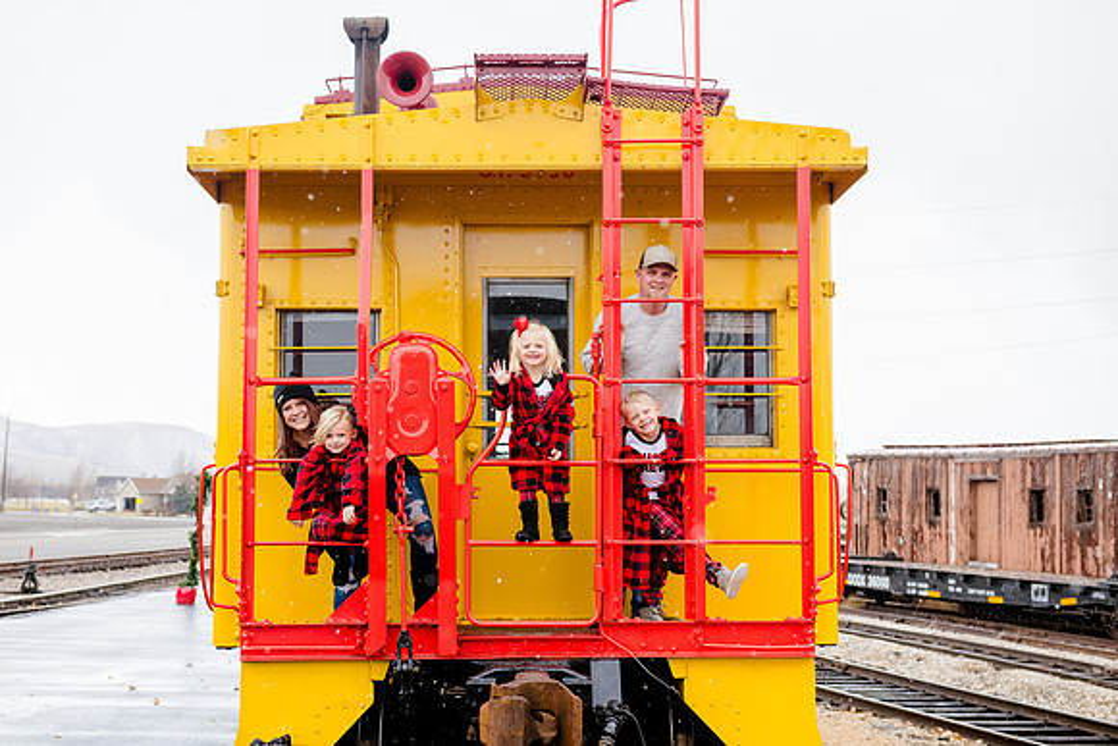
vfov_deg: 23.5
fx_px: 1796
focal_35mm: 58
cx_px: 534
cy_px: 361
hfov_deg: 34.6
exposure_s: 1/640
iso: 800
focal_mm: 55
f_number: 5
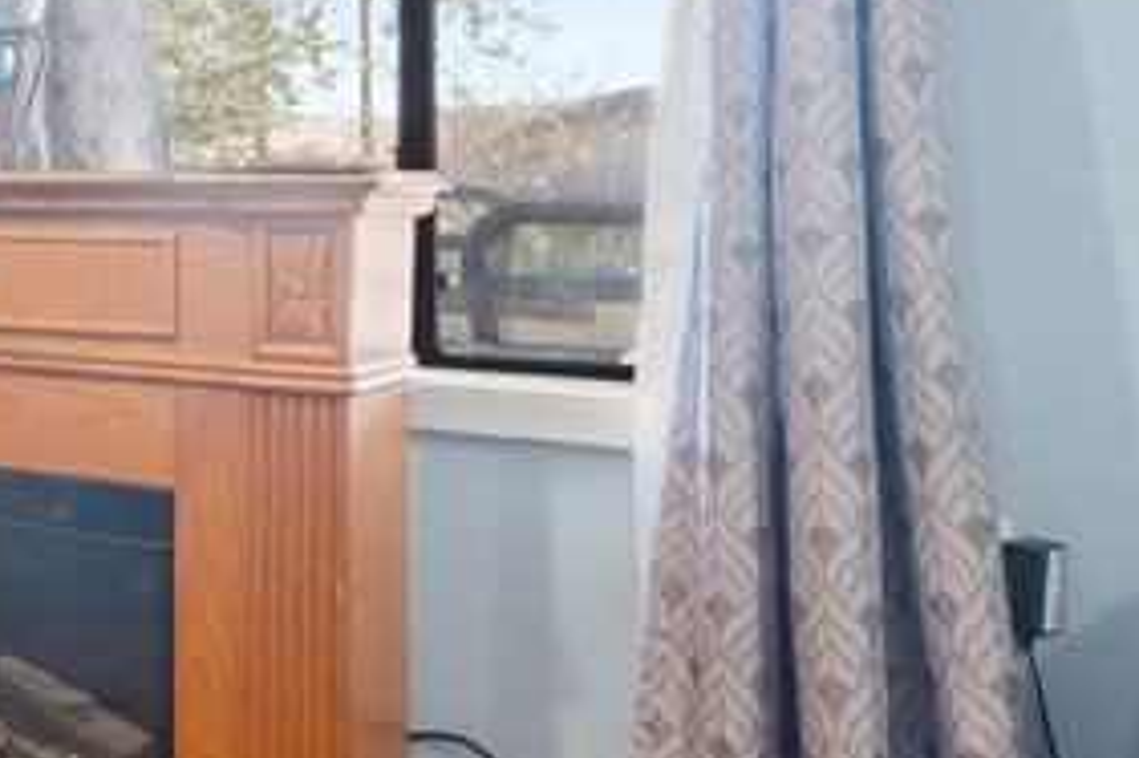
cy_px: 355
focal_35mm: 51
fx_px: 1613
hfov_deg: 26.2
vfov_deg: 26.4
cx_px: -636
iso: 800
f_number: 9
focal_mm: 14
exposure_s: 1/13
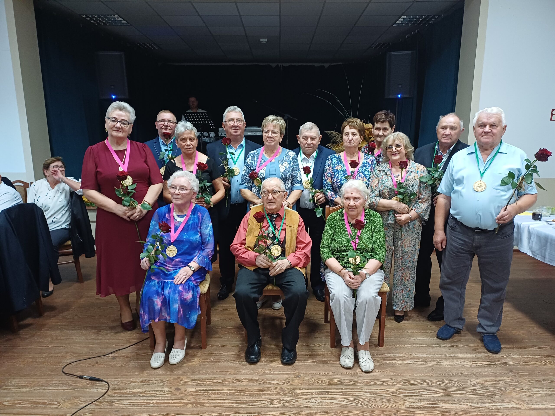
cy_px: 208
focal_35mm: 25
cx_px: 278
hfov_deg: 69.4
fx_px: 401
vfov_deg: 54.9
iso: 500
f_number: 1.8
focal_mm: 4.65
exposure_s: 1/25
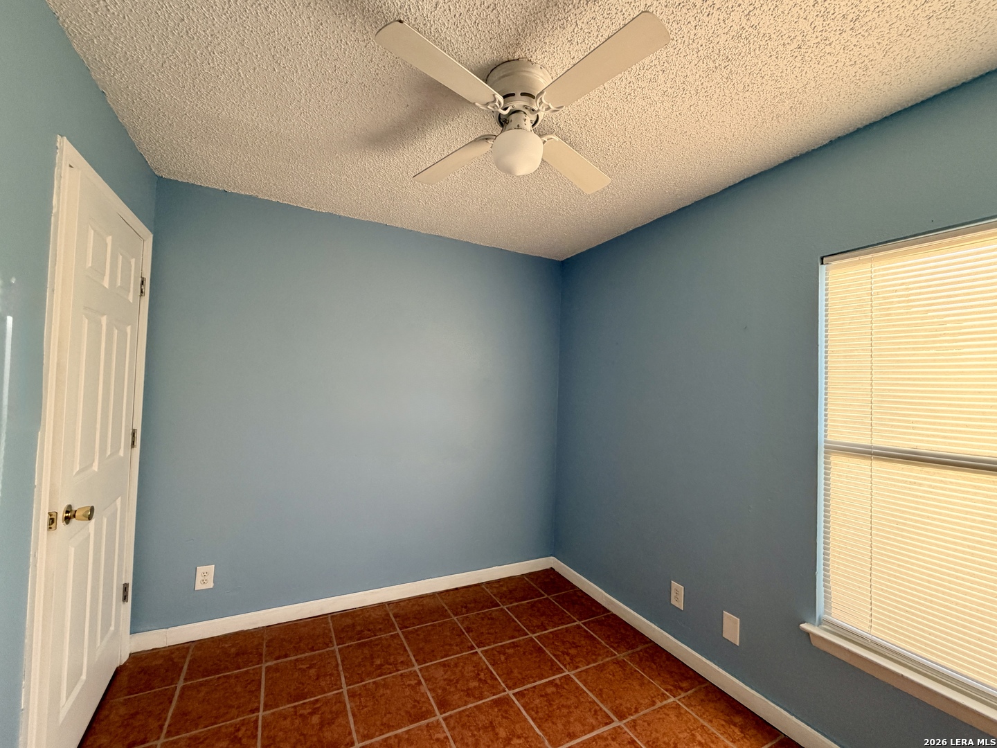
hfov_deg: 102.1
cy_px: 374
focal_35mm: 14
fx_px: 403
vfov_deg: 85.7
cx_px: 498
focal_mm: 2.22
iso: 200
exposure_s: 1/121
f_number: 2.2
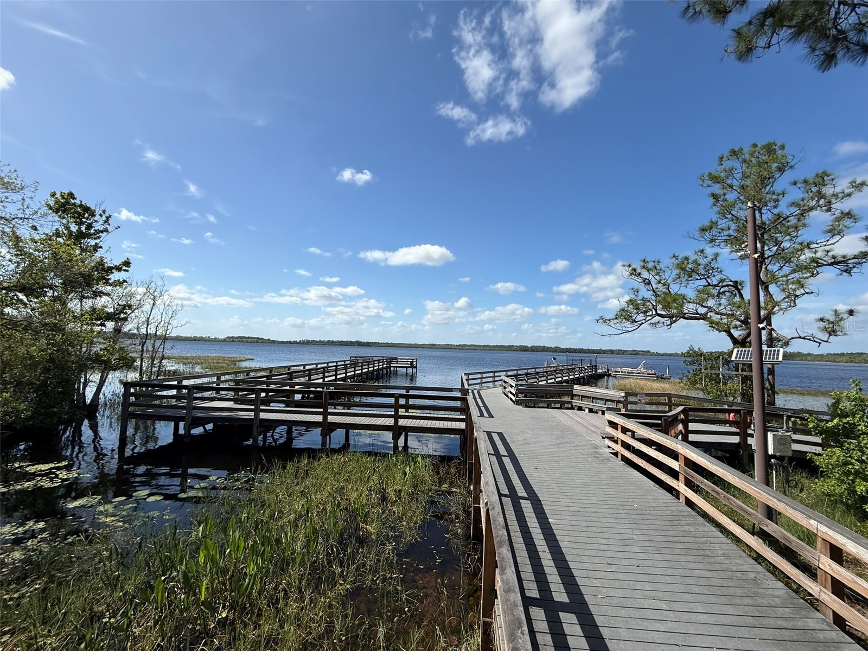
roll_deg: -1.8
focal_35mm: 14
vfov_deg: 85.7
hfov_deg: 102.1
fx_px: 351
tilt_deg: +4.2
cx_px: 434
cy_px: 326
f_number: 2.2
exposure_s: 1/3125
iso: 50
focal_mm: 2.22
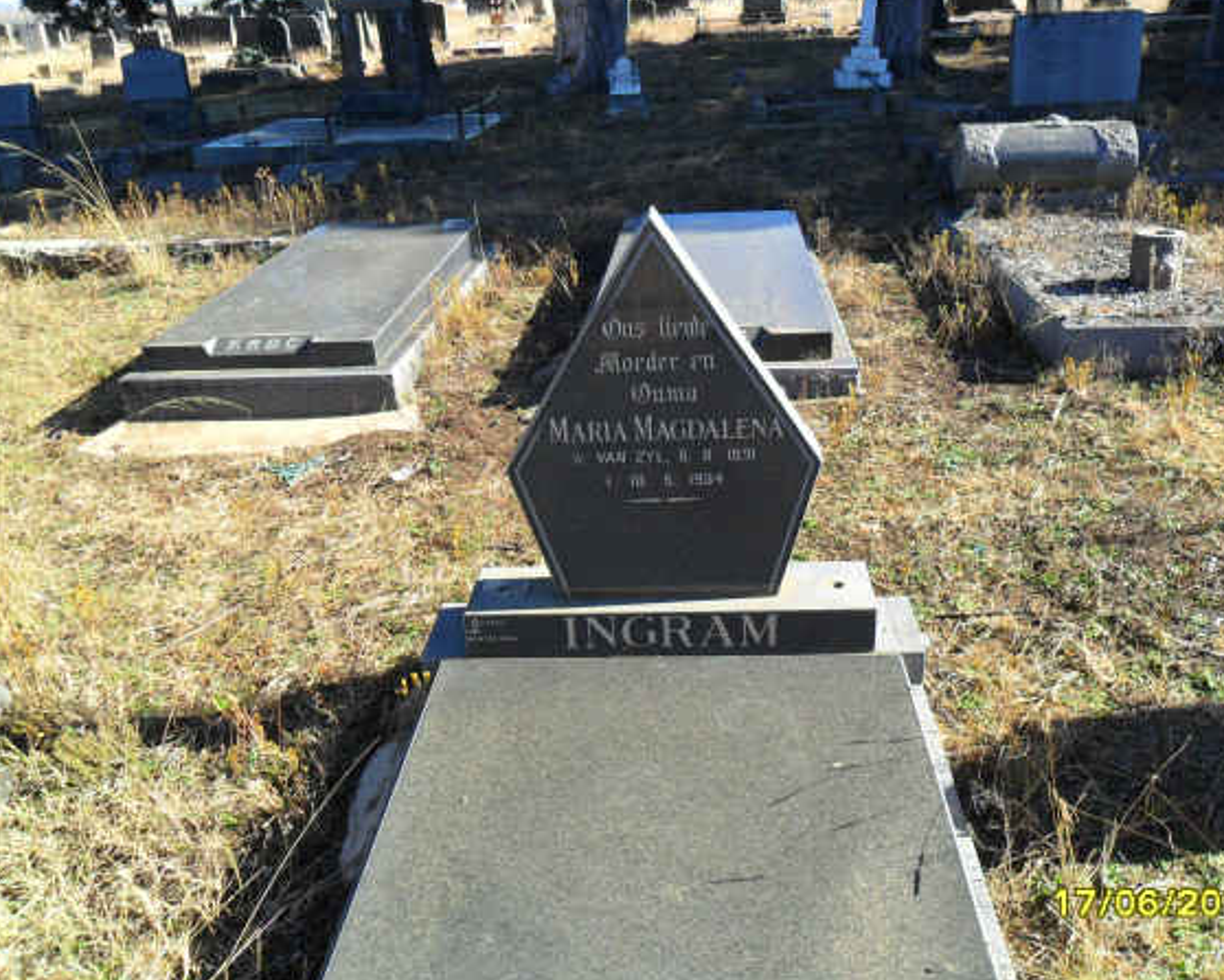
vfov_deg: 50.0
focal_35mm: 29
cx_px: 647
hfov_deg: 60.4
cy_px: 494
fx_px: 1051
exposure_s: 1/350
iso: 100
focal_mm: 4.9
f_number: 3.5
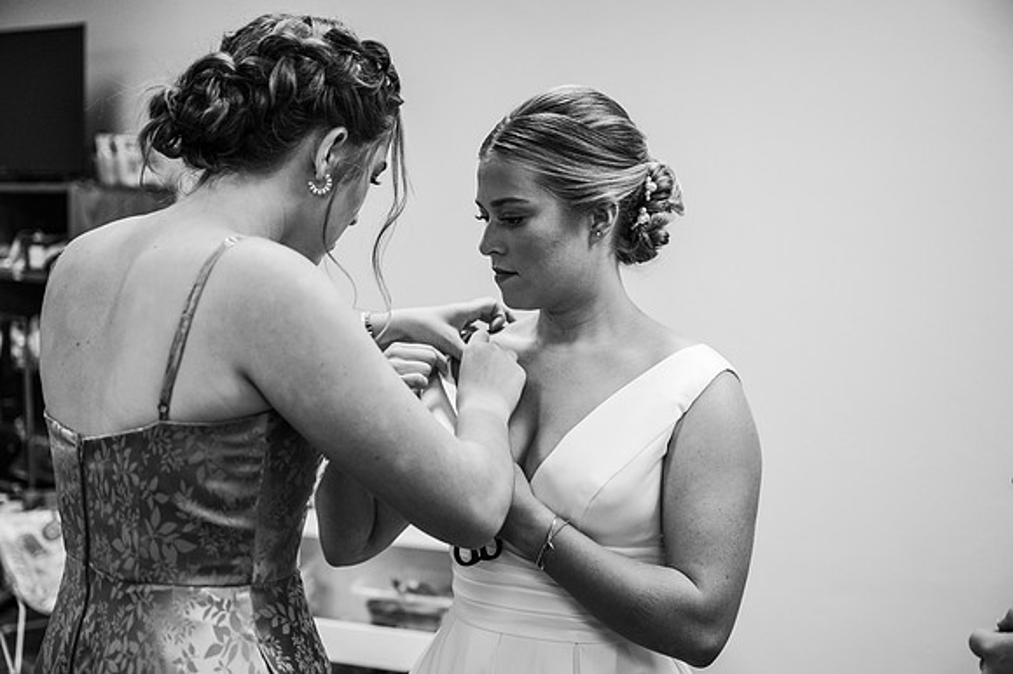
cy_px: 337
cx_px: 506
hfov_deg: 41.9
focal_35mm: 47
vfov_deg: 28.6
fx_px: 1322
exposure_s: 1/320
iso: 2000
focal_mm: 47
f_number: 3.2
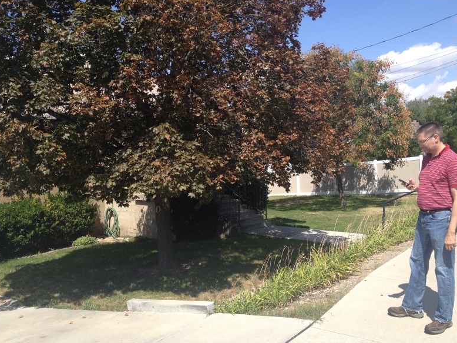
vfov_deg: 39.6
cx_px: 227
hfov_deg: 51.4
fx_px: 475
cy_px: 171
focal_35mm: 36
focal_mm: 4.28
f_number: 2.4
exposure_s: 1/1175
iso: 50
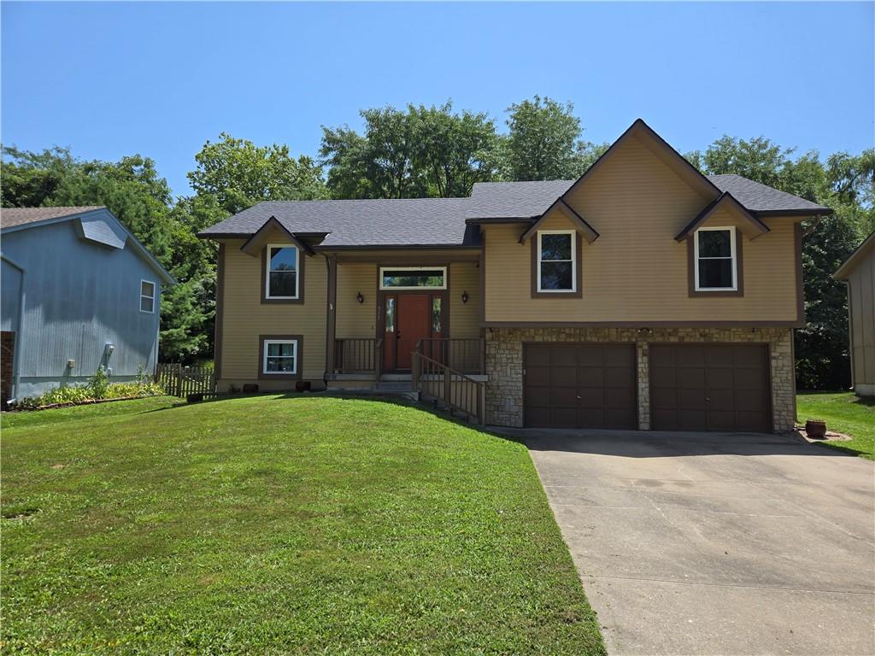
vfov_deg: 58.9
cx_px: 438
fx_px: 581
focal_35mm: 23
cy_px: 328
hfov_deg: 73.9
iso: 25
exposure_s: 1/1410
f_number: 1.8
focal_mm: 5.4
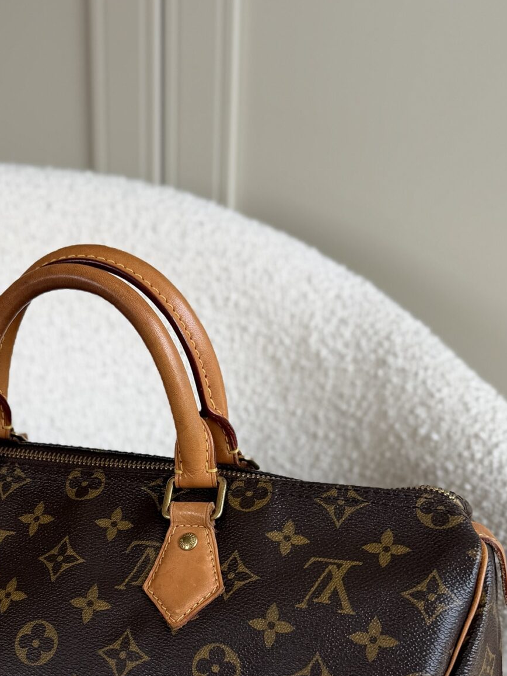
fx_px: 1035
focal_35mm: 53
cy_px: 516
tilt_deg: -24.8
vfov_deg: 35.3
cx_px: 145
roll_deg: -0.5
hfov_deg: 27.2
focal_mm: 6.76
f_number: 1.78
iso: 80
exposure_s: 1/459
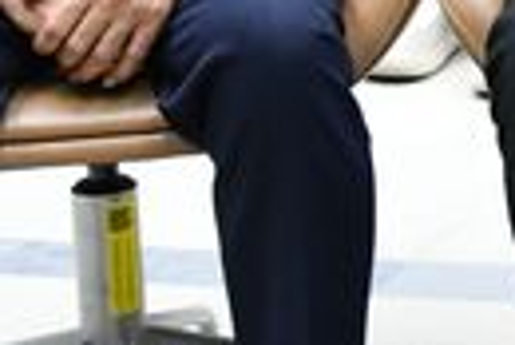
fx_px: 3724
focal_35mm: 260
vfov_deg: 5.2
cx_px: 1323
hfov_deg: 7.3
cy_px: -430
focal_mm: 22
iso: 2000
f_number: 3.5
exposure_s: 1/125
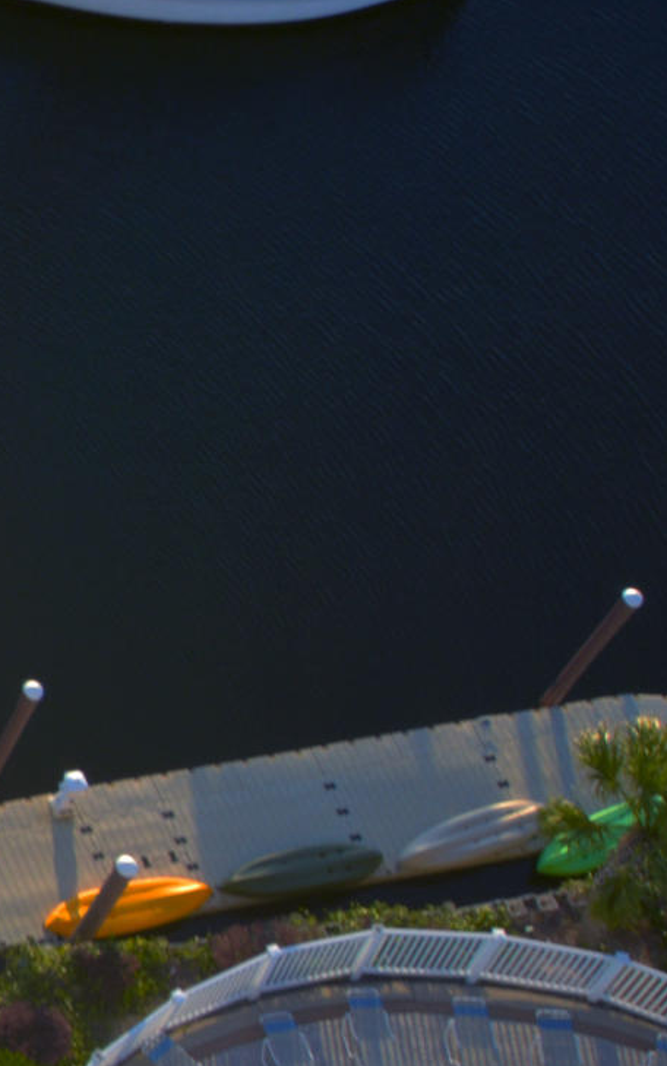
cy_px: 31
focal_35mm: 151
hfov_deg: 7.8
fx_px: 4389
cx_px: -1123
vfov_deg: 13.7
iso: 100
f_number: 29
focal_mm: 24
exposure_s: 1/50
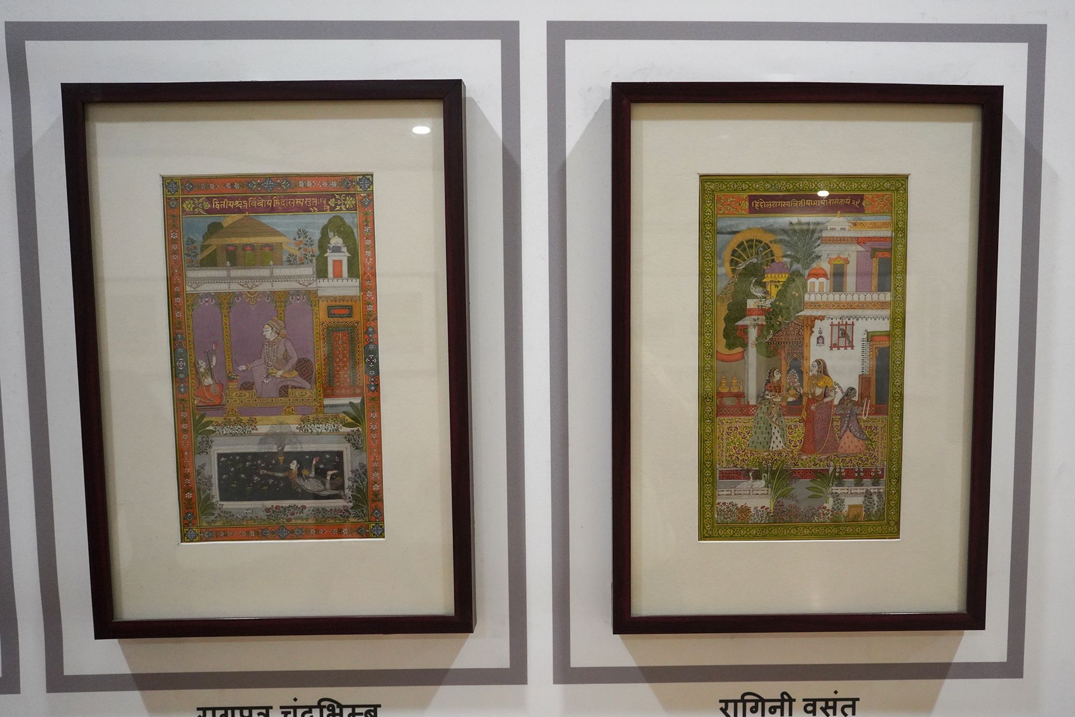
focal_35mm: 24
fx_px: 717
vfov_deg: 53.1
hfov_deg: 73.7
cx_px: 538
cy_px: 358
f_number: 5
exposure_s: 1/80
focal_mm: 24
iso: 3200
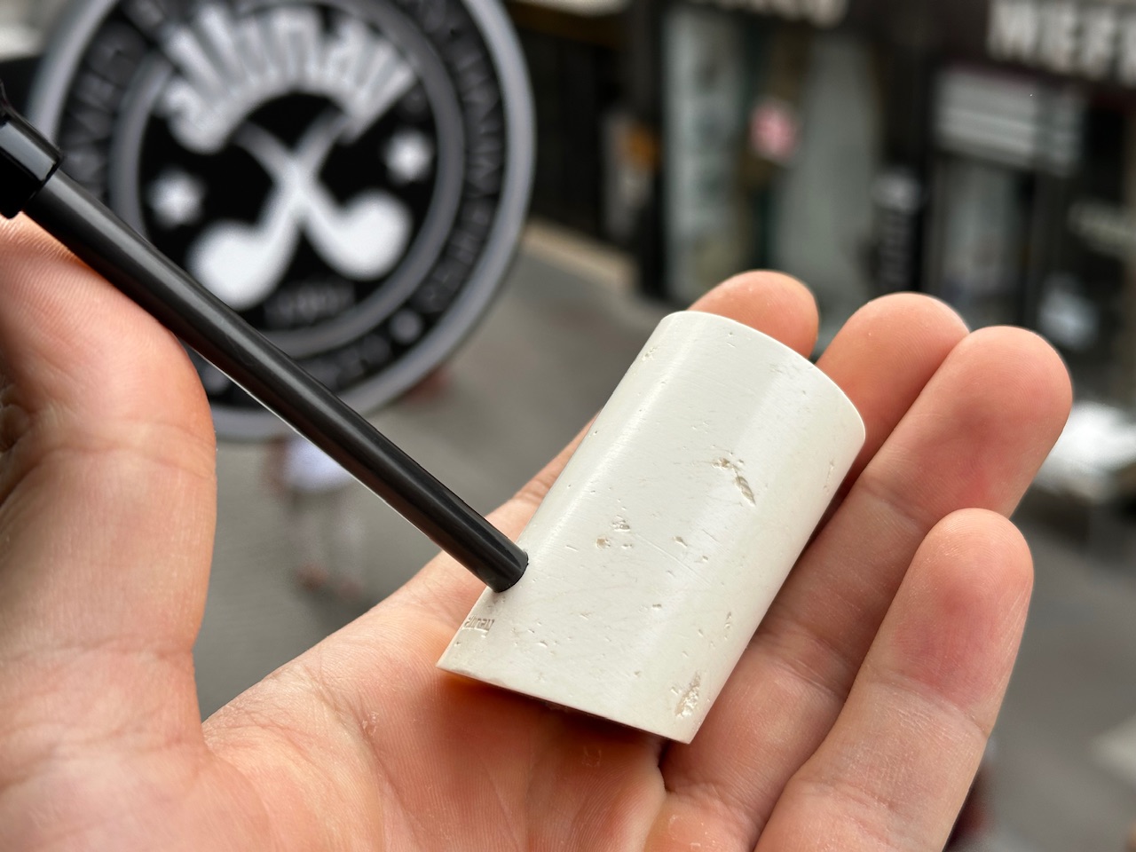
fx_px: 1575
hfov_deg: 39.7
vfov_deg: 30.3
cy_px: 426
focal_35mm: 48
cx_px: 568
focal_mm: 6.86
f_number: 1.78
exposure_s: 1/1145
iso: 64
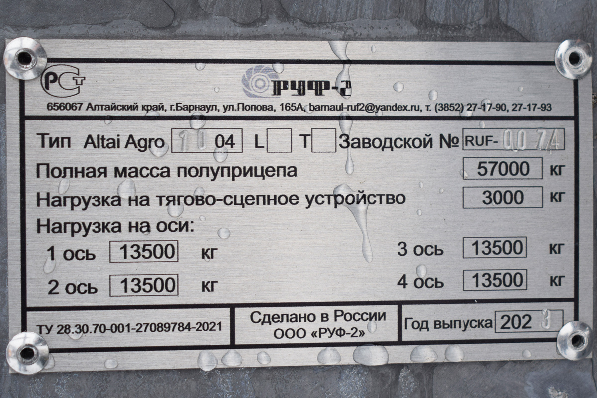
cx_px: 298
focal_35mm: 68
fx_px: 1119
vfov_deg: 20.2
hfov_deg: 29.9
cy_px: 199
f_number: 5.6
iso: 400
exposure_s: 1/125
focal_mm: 45
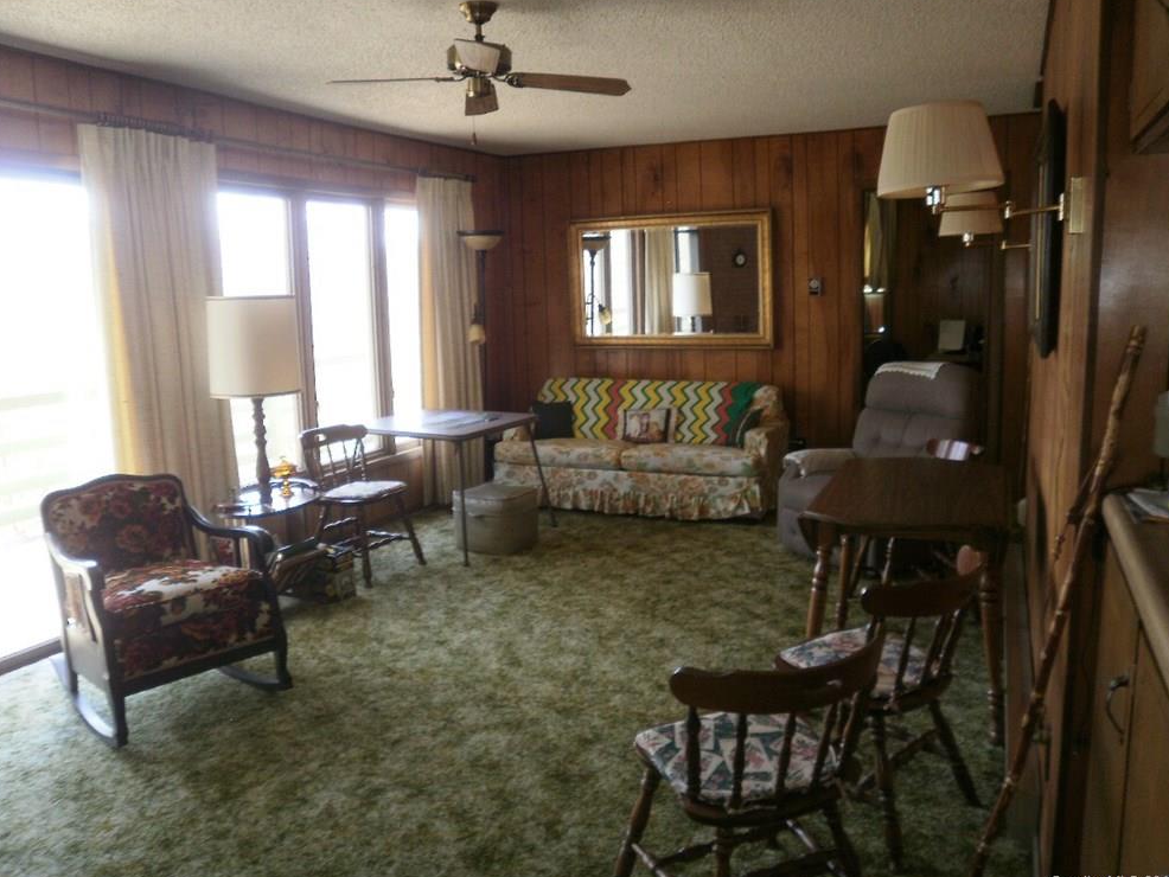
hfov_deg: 65.3
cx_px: 580
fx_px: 912
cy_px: 438
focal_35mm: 27
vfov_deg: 51.4
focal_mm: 4.65
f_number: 2.6
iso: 100
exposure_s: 1/40
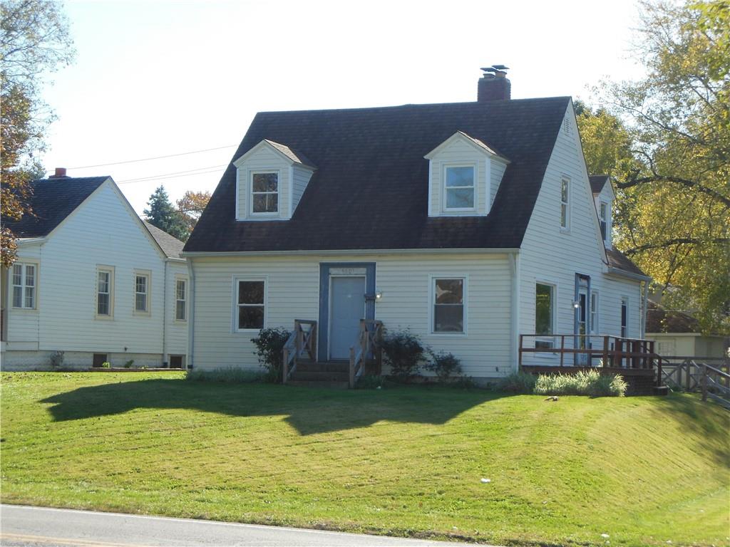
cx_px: 365
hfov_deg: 25.7
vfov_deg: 19.4
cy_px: 274
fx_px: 1603
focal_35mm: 76
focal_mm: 13.6
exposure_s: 1/500
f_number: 4.4
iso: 125
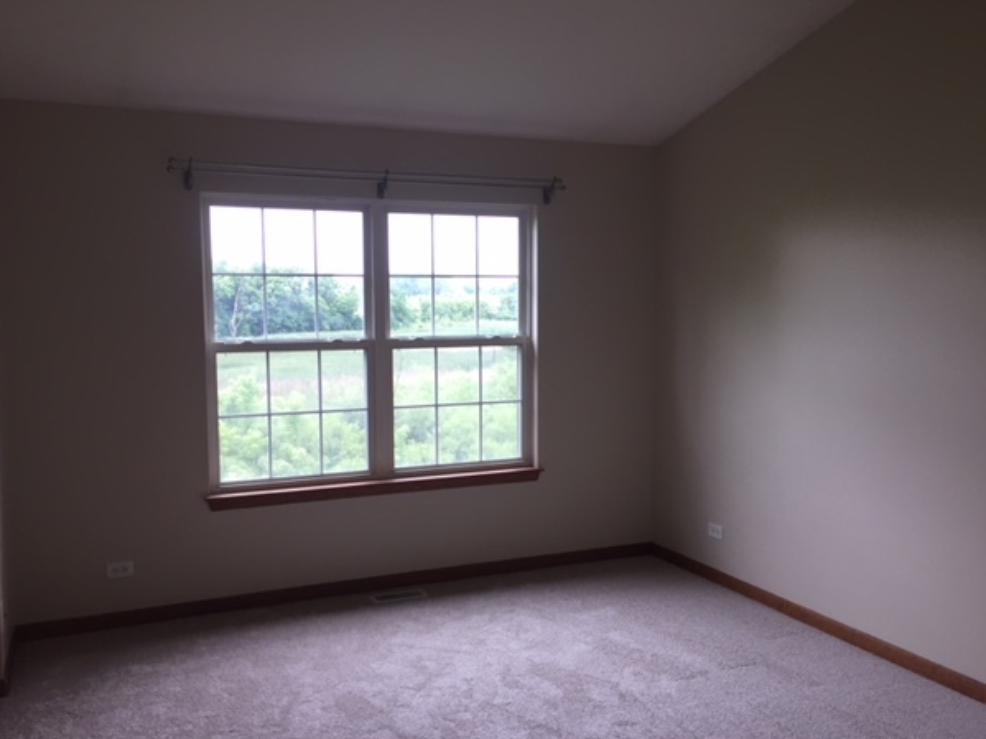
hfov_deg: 58.4
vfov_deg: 45.4
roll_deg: -0.6
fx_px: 883
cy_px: 383
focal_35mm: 31
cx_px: 479
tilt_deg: -5.8
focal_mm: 4.15
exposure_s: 1/60
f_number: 2.2
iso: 50
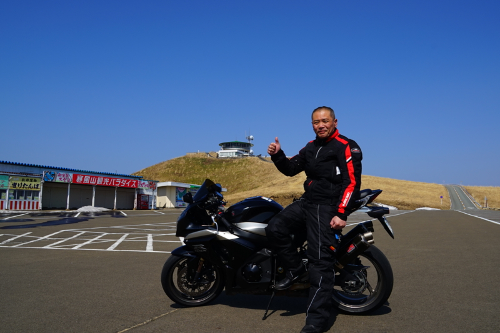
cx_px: 250
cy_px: 166
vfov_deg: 43.6
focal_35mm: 30
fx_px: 417
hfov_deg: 61.9
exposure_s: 1/320
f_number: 11
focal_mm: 20
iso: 100
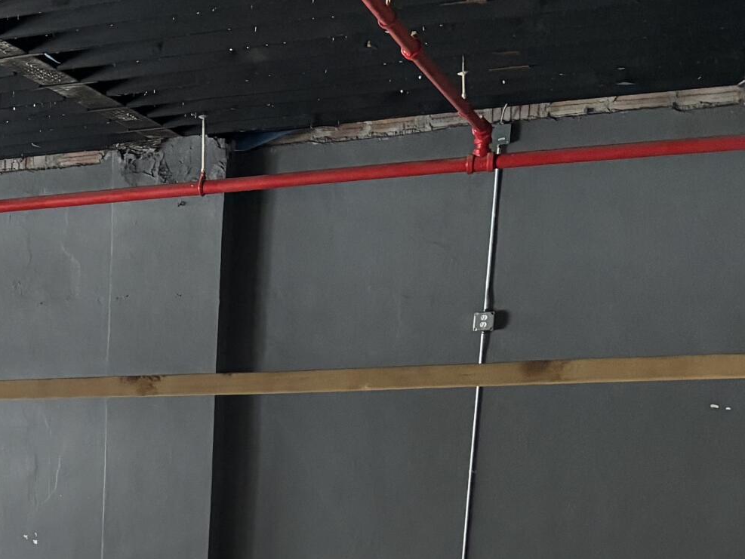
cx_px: -320
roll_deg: +1.2
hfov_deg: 21.4
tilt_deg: -13.1
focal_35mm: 79
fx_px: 1701
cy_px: 836
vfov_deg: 16.9
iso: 400
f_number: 1.6
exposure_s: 1/60
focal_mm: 5.96
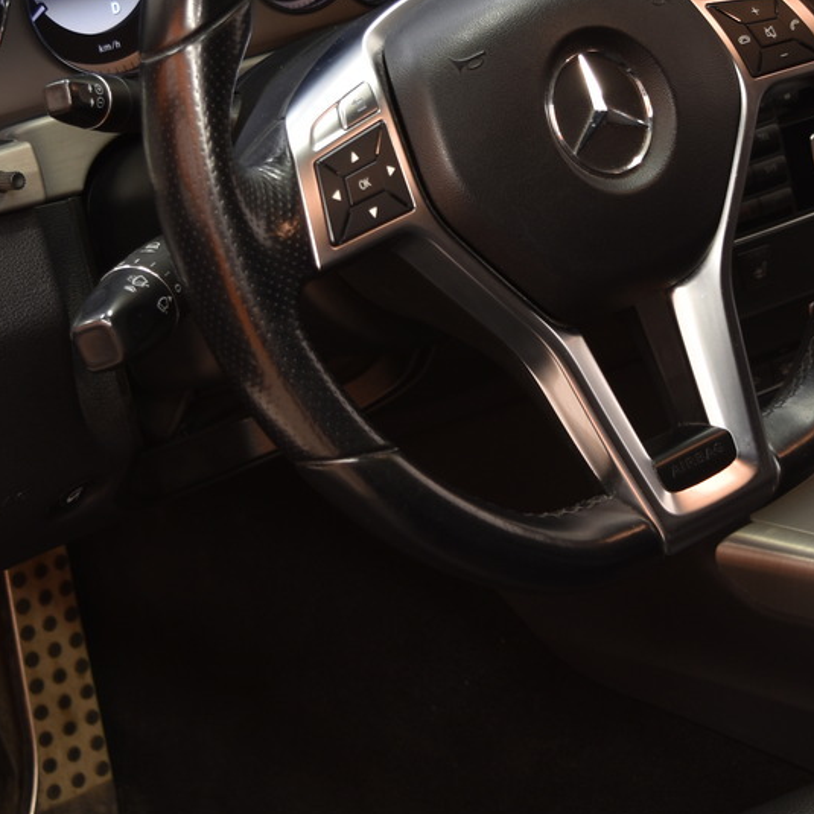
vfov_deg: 16.7
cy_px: 269
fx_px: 2775
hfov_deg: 16.7
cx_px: 449
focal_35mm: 104
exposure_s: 1/6
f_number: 4
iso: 100
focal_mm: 27
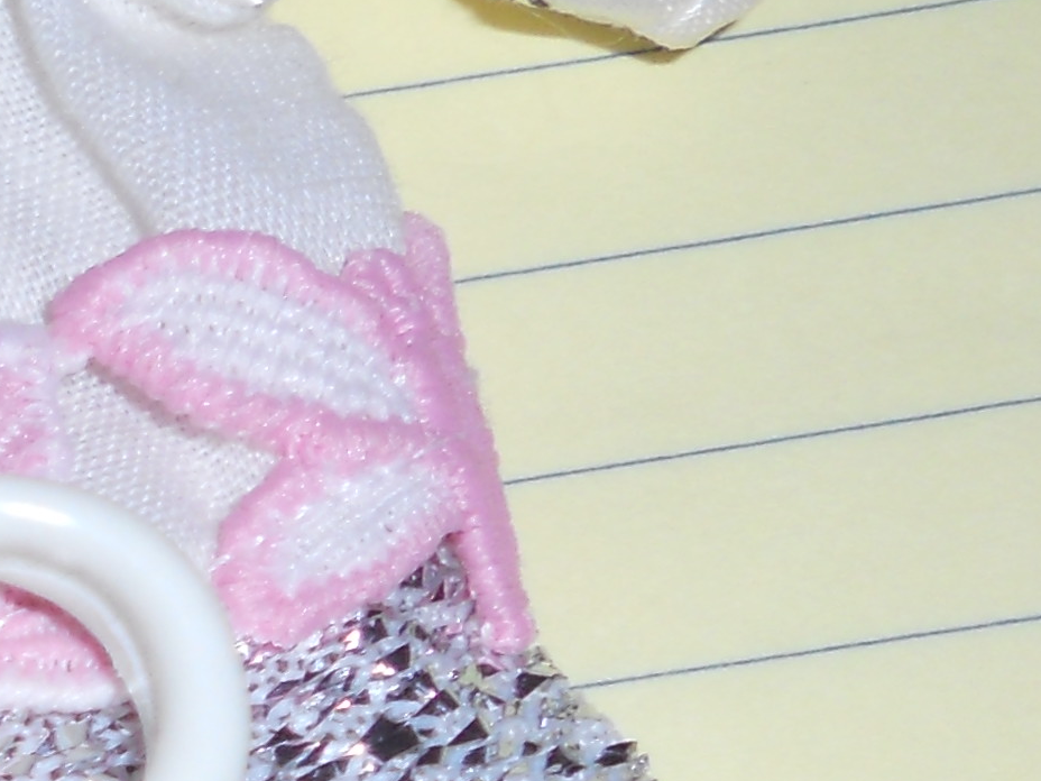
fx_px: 4150
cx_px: -1199
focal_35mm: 138
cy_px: 1275
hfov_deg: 12.2
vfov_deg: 10.3
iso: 80
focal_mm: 5.8
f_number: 8.8
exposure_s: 1/25
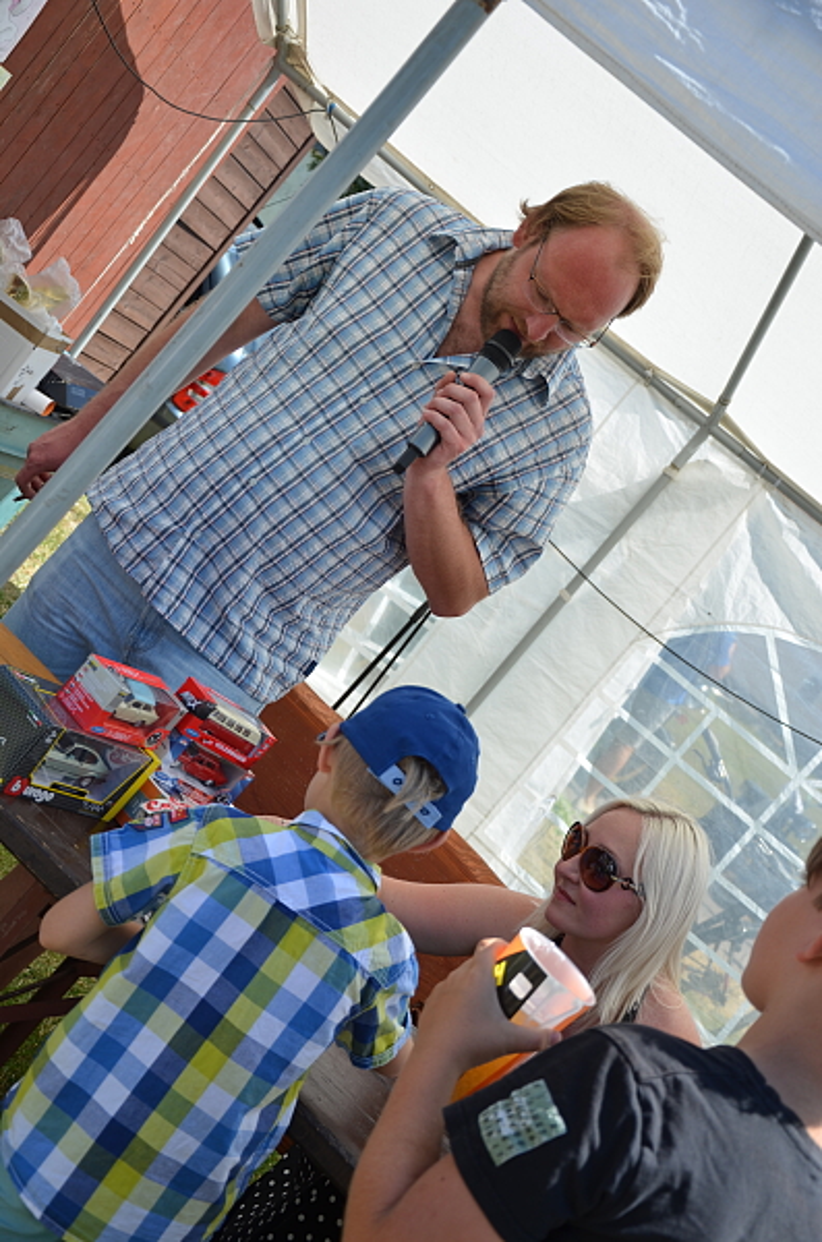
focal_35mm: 51
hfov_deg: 26.3
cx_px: 411
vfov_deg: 39.0
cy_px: 621
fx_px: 1756
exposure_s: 1/400
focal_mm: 34
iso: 100
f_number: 4.2
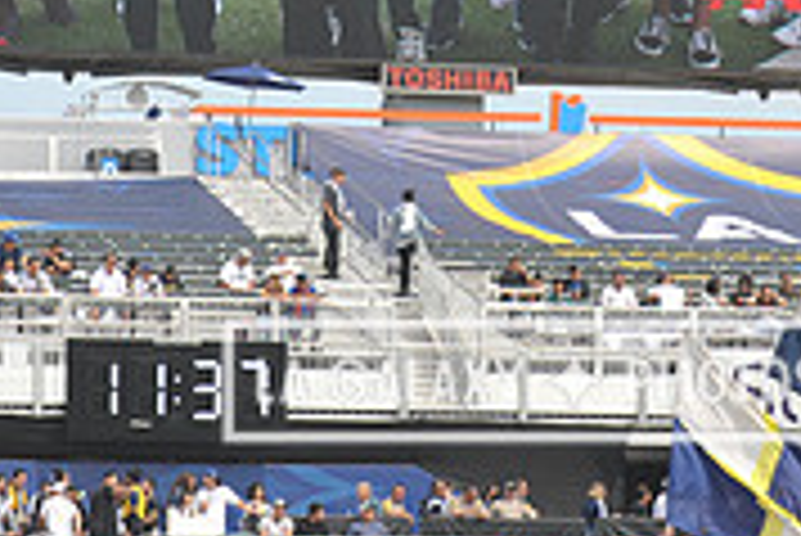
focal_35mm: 358
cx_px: 540
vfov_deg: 3.8
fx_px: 7972
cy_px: -297
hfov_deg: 5.8
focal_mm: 110
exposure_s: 1/400
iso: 250
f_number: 10
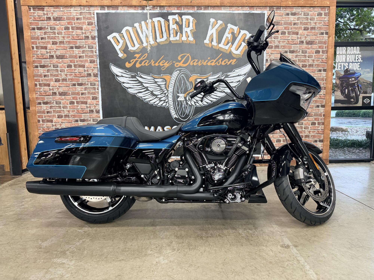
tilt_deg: -6.8
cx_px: 187
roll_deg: +0.7
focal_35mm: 24
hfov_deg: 71.6
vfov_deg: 56.8
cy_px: 140
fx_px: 259
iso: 200
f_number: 1.78
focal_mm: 6.76
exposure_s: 1/60
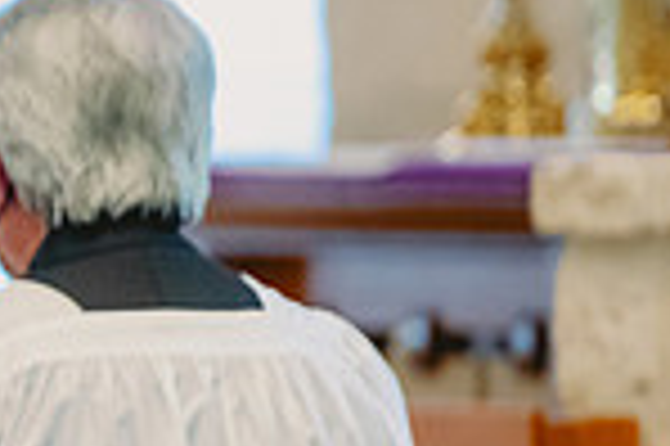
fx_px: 14519
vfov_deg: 1.8
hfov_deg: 2.6
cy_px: 205
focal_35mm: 781
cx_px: -621
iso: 2500
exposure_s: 1/320
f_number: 2.8
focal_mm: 200
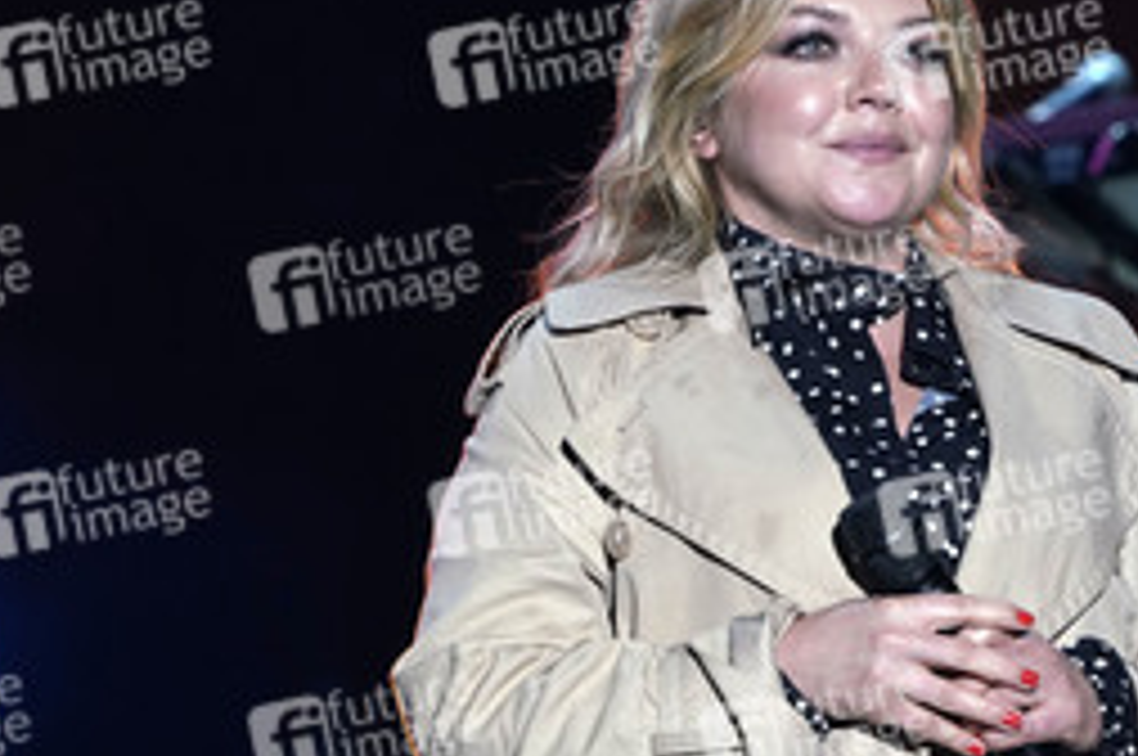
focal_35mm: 357
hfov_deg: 5.8
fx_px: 11271
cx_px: 875
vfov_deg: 3.8
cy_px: 392
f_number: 5.6
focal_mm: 200
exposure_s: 1/160
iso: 2000
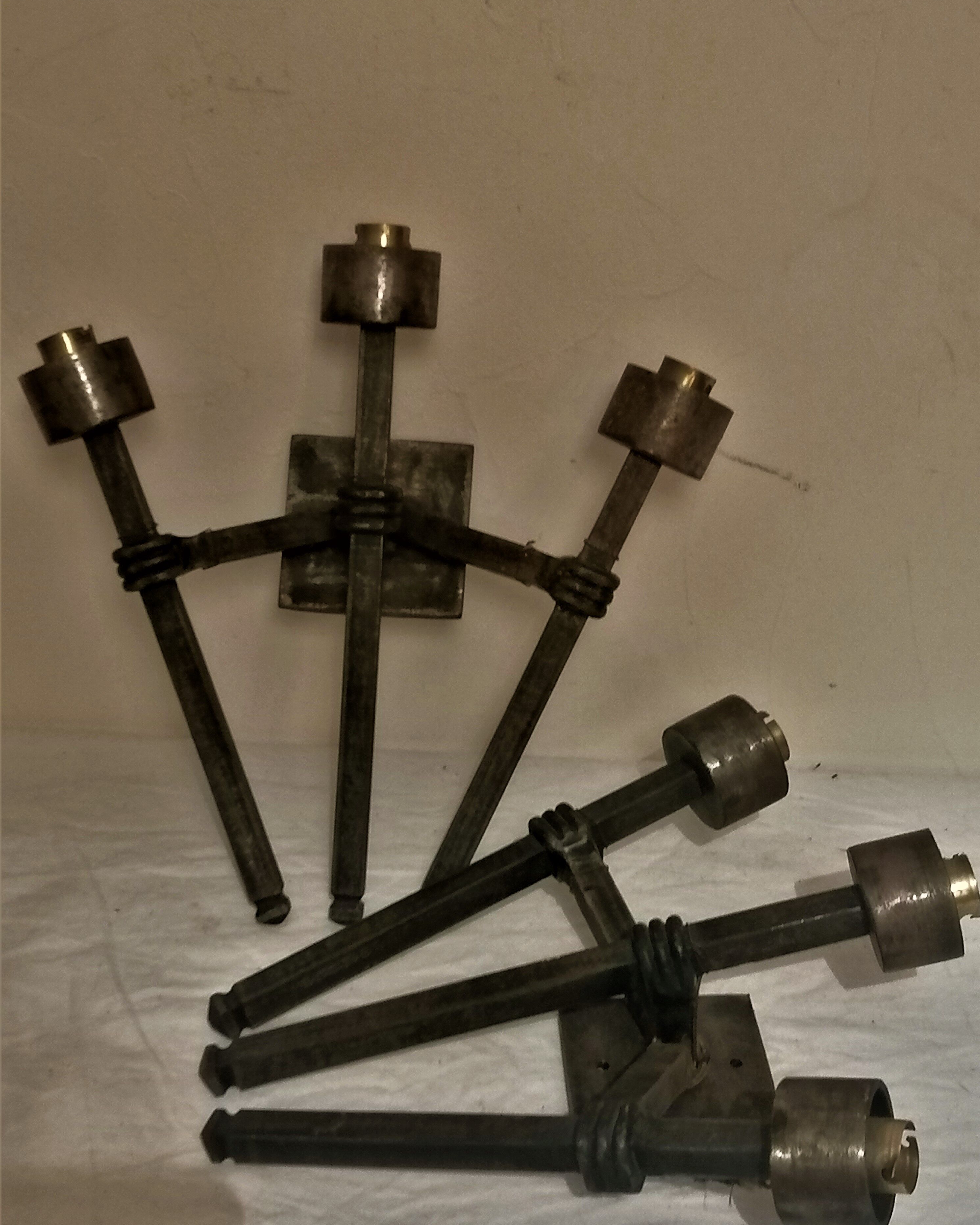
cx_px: 494
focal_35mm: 62
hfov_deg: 24.6
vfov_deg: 30.5
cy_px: 655
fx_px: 2248
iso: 320
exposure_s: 1/25
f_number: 1.8
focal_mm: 5.4
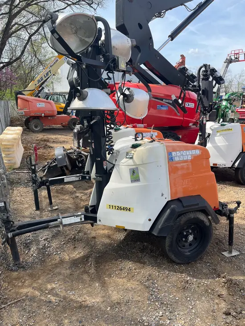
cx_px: 122
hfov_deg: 53.1
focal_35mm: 26
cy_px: 163
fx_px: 245
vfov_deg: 67.3
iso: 50
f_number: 1.6
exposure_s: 1/1117
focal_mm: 5.1
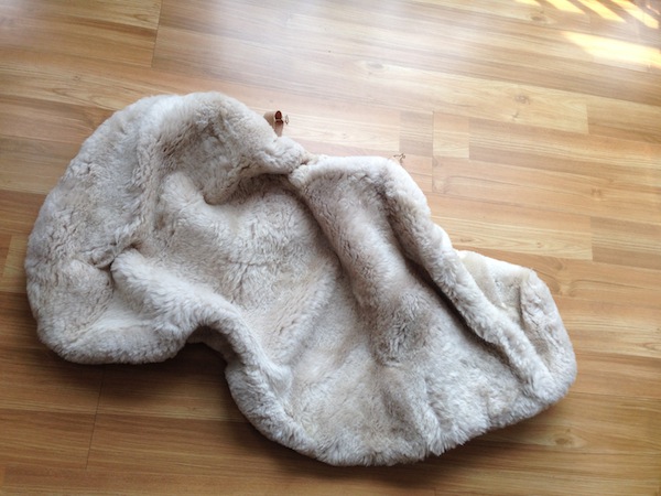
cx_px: 330
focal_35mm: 33
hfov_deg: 55.4
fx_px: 630
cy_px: 248
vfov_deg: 42.9
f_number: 2.4
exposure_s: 1/139
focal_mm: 4.12
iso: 50
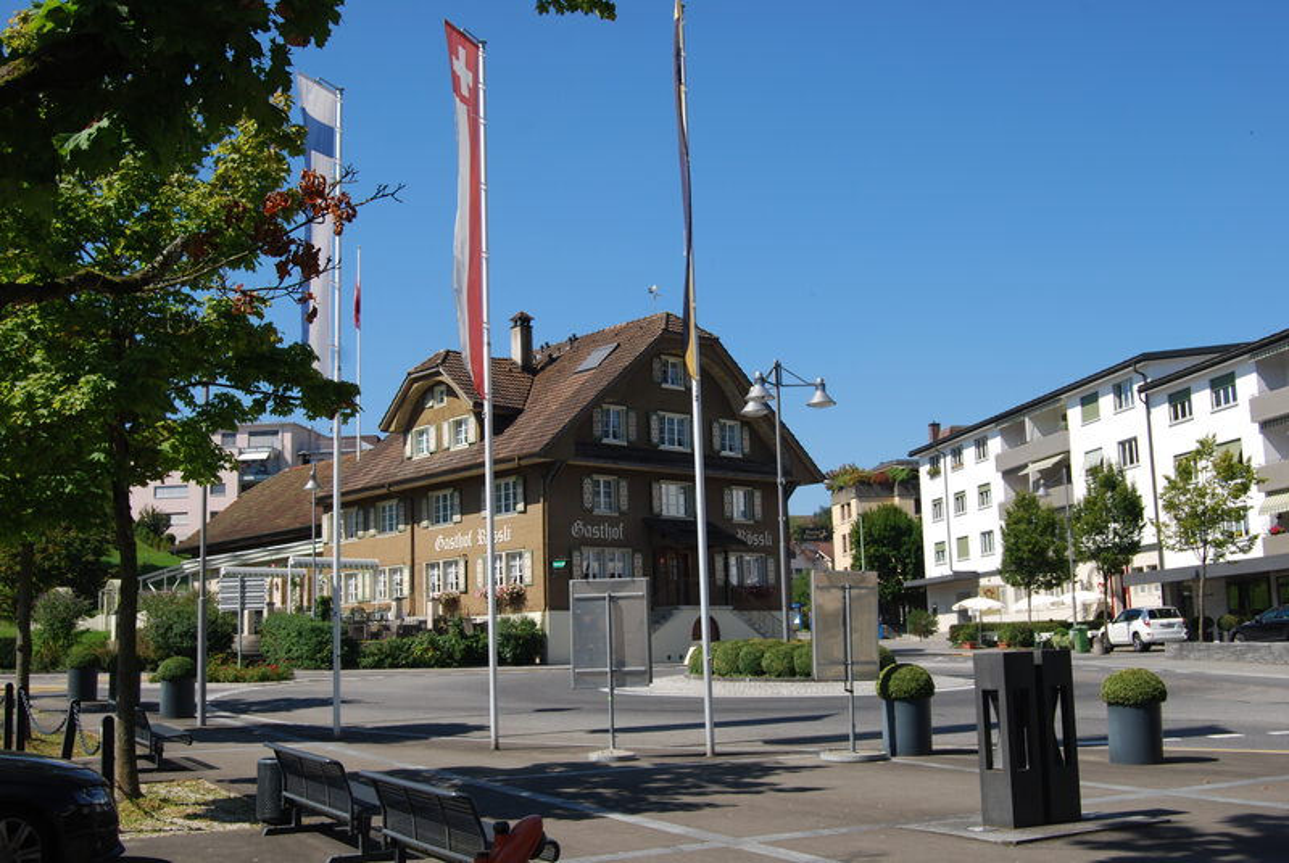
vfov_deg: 34.3
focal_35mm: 39
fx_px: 1398
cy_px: 432
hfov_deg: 49.5
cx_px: 644
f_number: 8
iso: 100
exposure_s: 1/250
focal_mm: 26
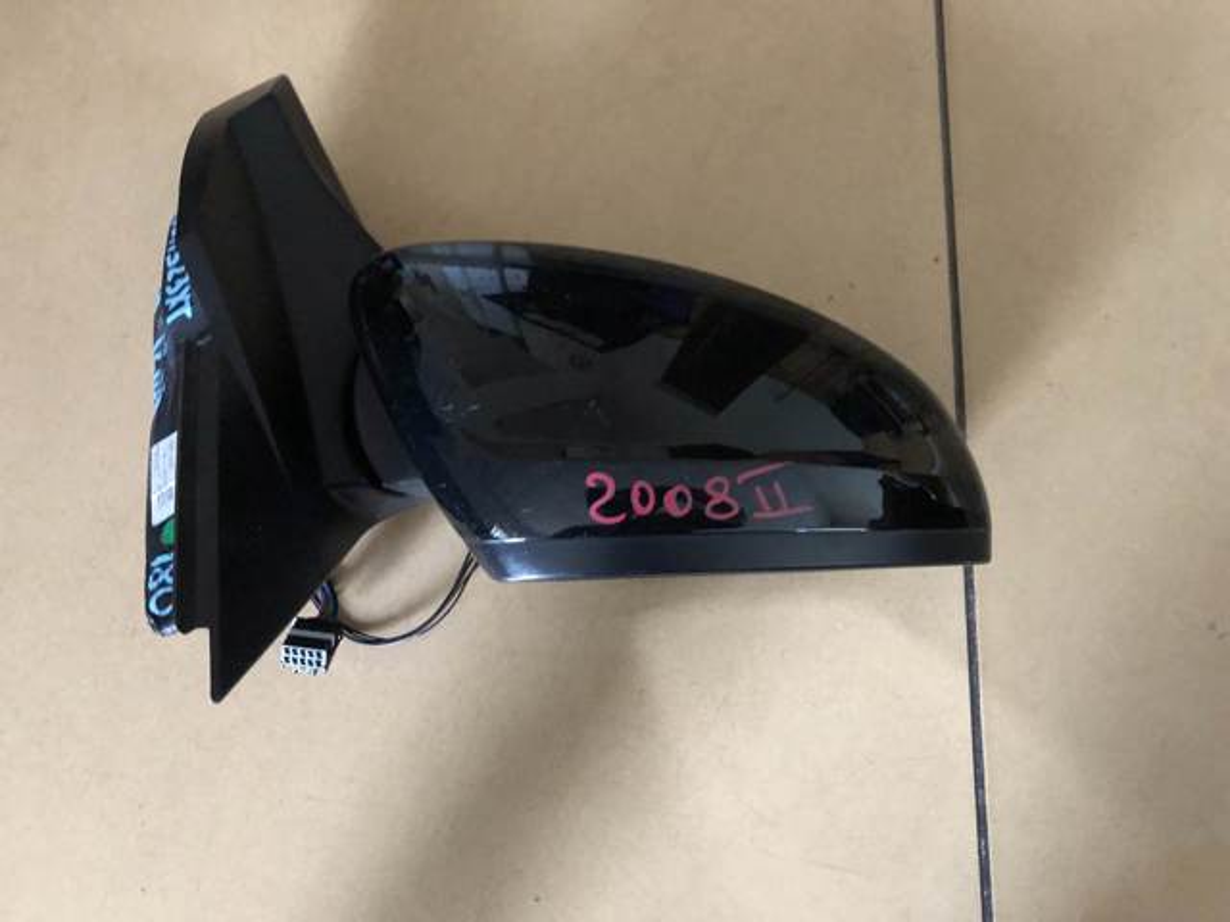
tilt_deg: -76.5
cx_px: 615
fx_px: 995
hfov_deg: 63.4
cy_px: 461
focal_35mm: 28
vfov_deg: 49.7
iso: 125
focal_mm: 4
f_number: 1.8
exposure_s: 1/4
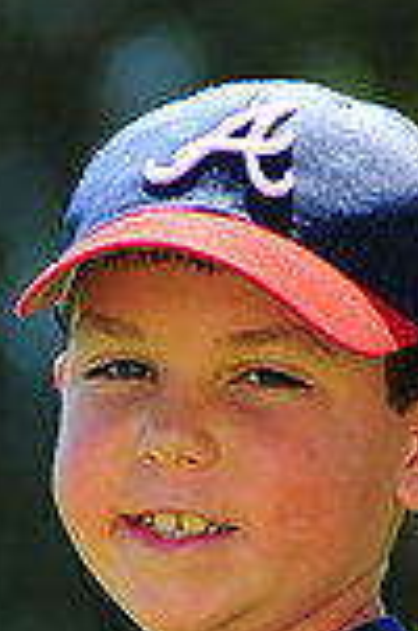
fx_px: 12107
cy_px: 852
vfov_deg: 3.0
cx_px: 238
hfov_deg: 2.0
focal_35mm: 692
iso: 200
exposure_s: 1/640
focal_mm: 180
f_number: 5
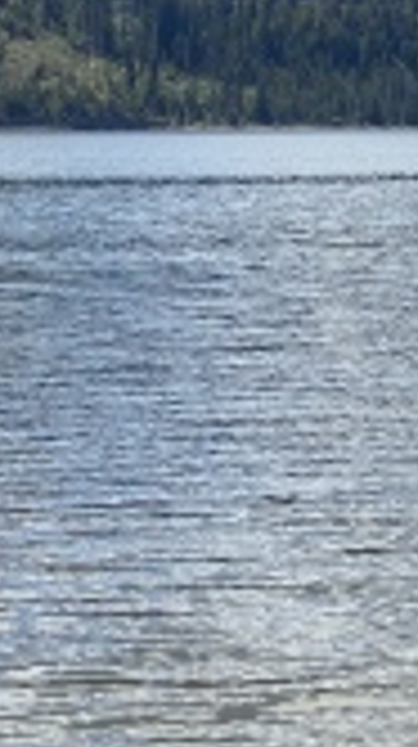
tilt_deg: -3.4
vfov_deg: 17.1
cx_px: -94
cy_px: 252
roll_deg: +0.5
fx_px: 2471
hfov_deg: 9.5
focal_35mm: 125
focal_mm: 6
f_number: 2
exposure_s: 1/2283
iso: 20
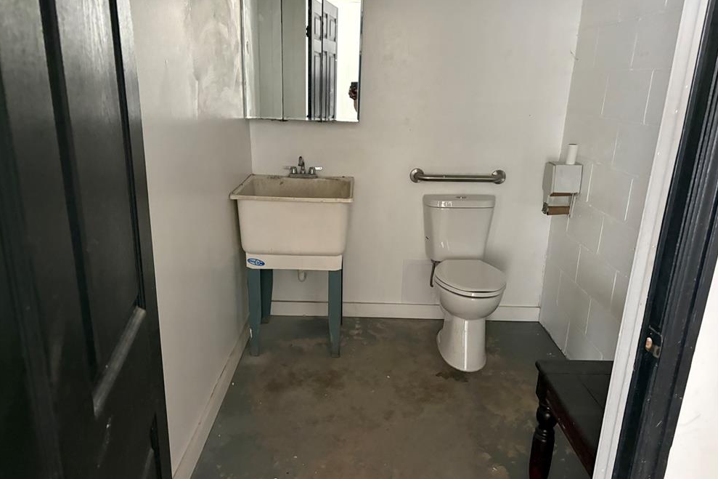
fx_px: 558
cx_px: 349
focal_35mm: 28
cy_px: 265
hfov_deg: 65.5
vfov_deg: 46.3
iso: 640
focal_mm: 5.96
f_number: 1.6
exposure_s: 1/30
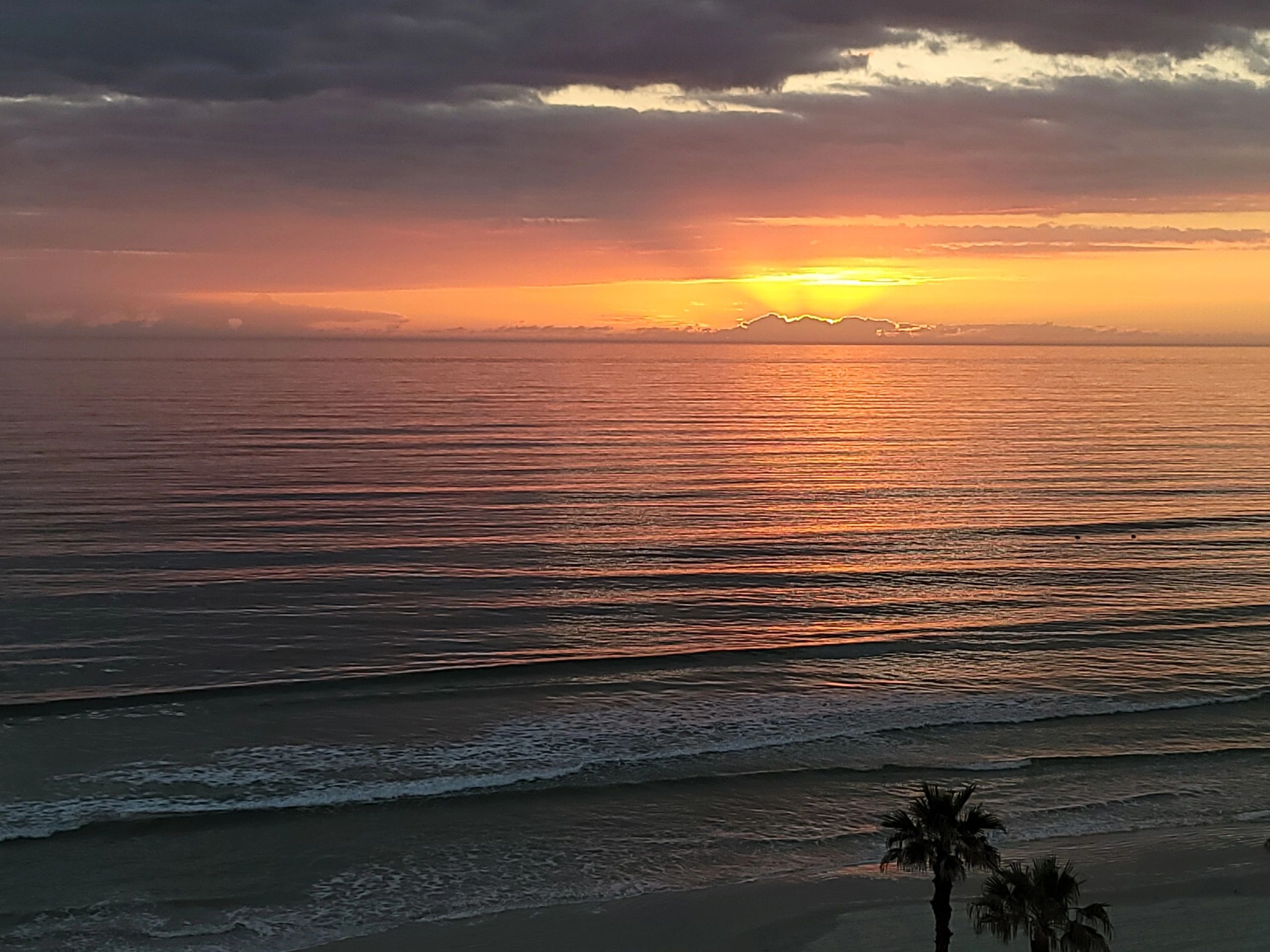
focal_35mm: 25
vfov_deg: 54.9
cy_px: 476
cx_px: 635
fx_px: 917
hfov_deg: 69.4
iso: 25
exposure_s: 1/120
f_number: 1.8
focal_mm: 7
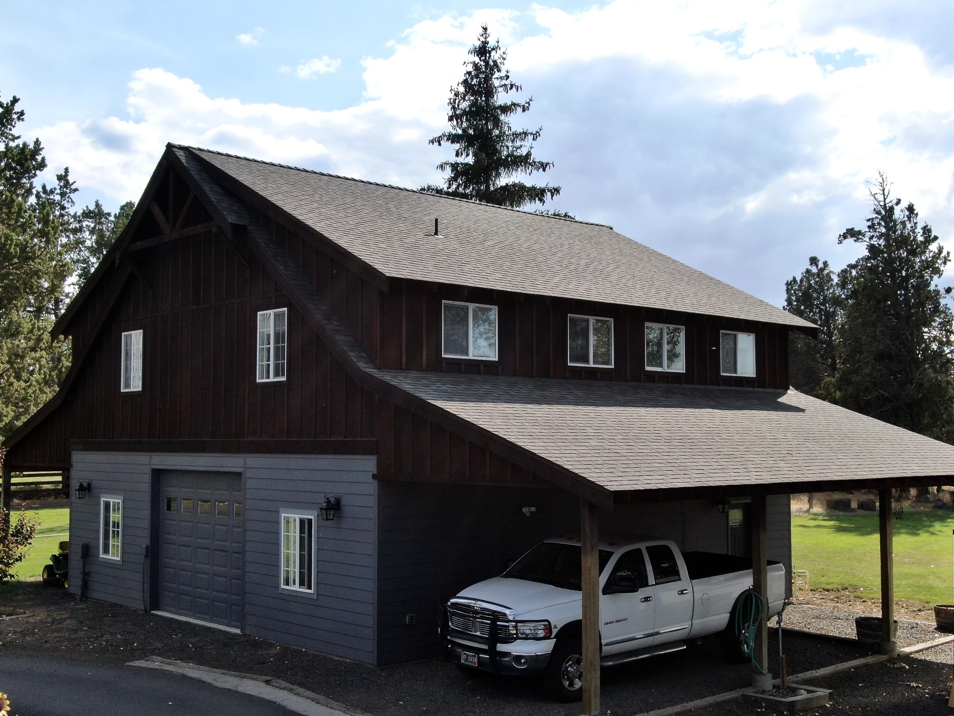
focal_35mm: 43
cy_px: 360
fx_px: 1185
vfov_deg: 33.6
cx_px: 468
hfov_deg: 43.8
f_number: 3.4
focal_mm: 6.63
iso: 100
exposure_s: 1/1000
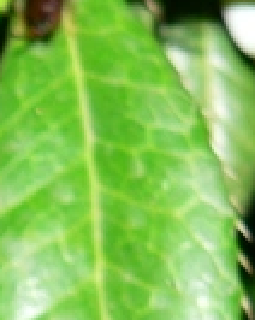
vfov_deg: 6.2
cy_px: 541
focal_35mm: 306
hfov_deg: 4.9
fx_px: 2893
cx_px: -378
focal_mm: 10.8
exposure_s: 1/60
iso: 100
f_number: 4
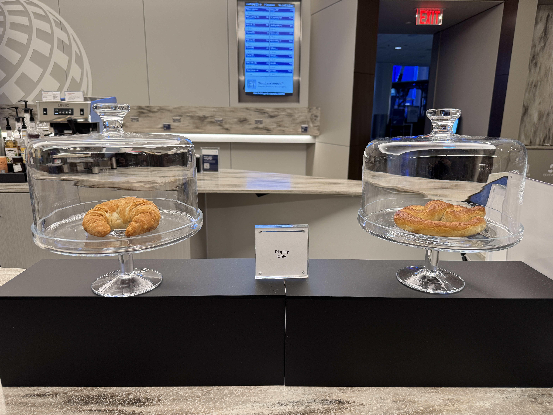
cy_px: 208
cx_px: 276
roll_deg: -0.5
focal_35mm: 24
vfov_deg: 56.8
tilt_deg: -13.8
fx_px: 383
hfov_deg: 71.6
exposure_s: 1/60
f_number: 1.78
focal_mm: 6.76
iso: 125
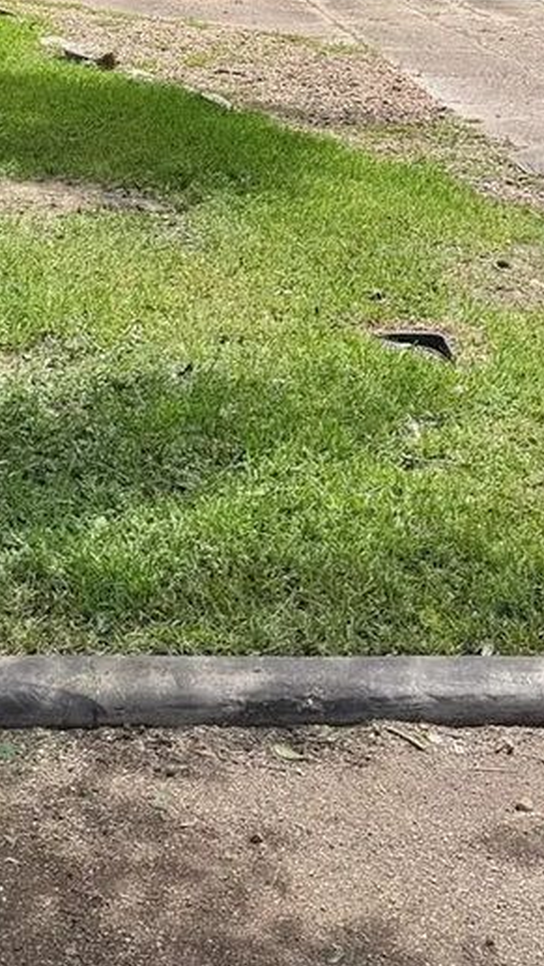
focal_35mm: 69
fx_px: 1769
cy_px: -177
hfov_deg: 17.4
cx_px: 172
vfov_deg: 27.2
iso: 100
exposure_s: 1/2232
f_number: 1.78
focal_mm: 6.76
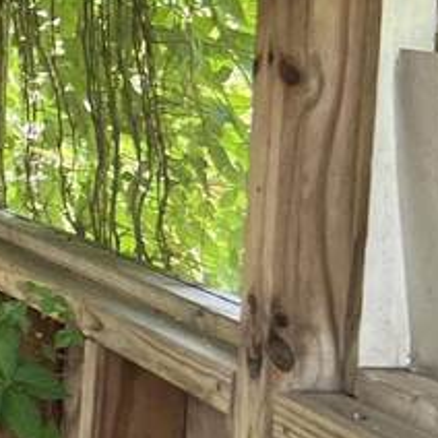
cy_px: 116
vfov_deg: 12.5
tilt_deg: -4.0
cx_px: -808
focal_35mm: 139
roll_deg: -0.9
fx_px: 1990
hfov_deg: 10.0
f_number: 1.5
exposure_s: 1/123
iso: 64
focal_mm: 5.7
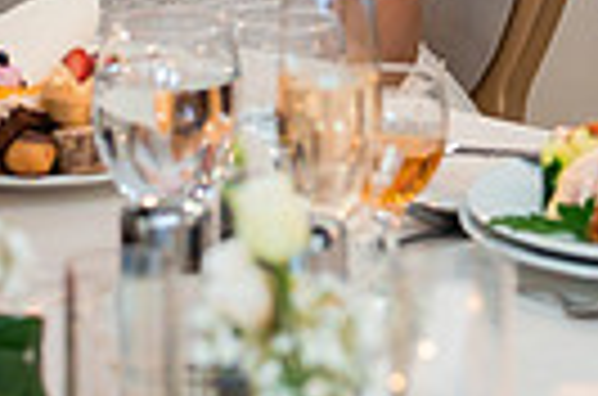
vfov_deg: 5.5
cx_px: 763
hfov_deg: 8.3
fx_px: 4093
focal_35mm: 247
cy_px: -243
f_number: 3.2
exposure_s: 1/250
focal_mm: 46
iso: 2500
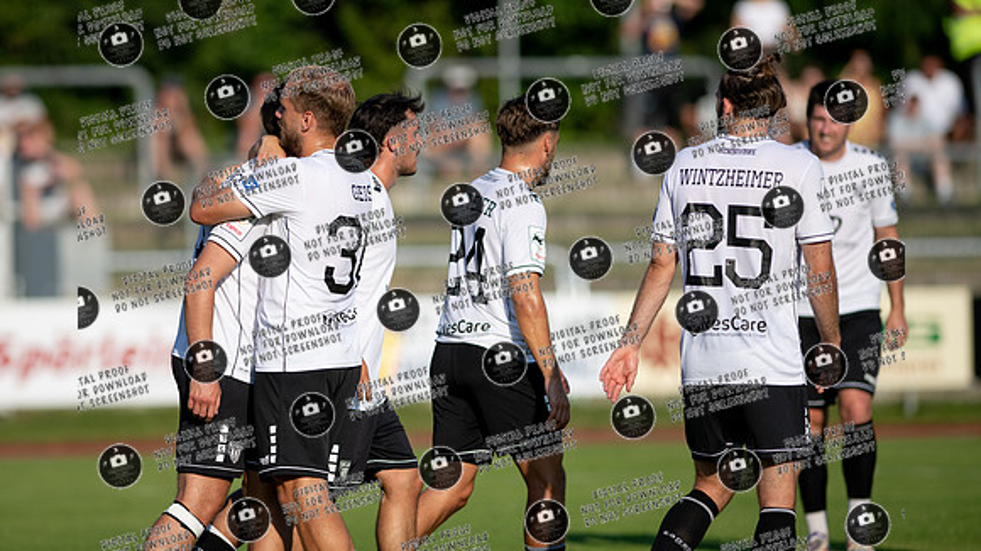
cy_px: 257
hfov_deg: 5.6
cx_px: 386
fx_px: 10074
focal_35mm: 387
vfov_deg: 3.1
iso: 64
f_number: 3.2
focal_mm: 300
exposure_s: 1/1600
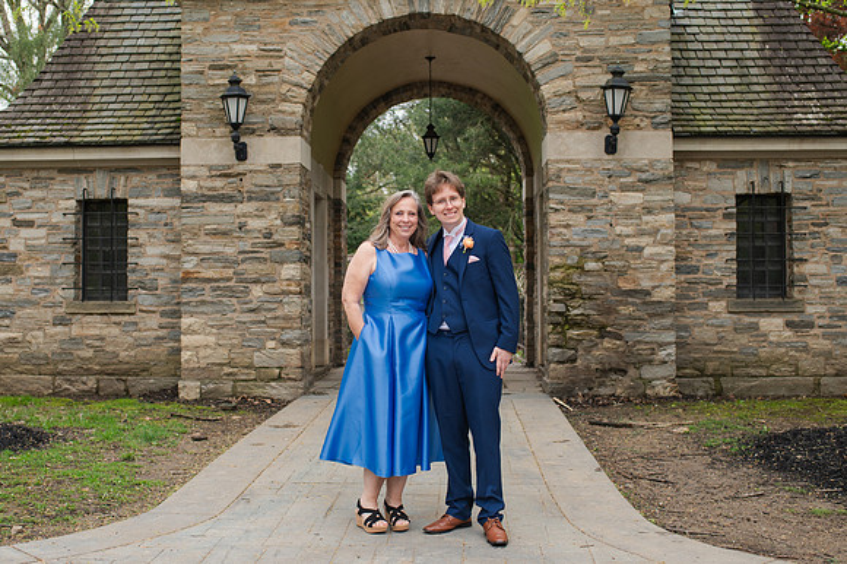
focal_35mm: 45
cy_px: 290
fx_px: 1061
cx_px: 385
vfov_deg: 29.7
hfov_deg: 43.5
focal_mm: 35
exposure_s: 1/320
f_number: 3.2
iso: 320
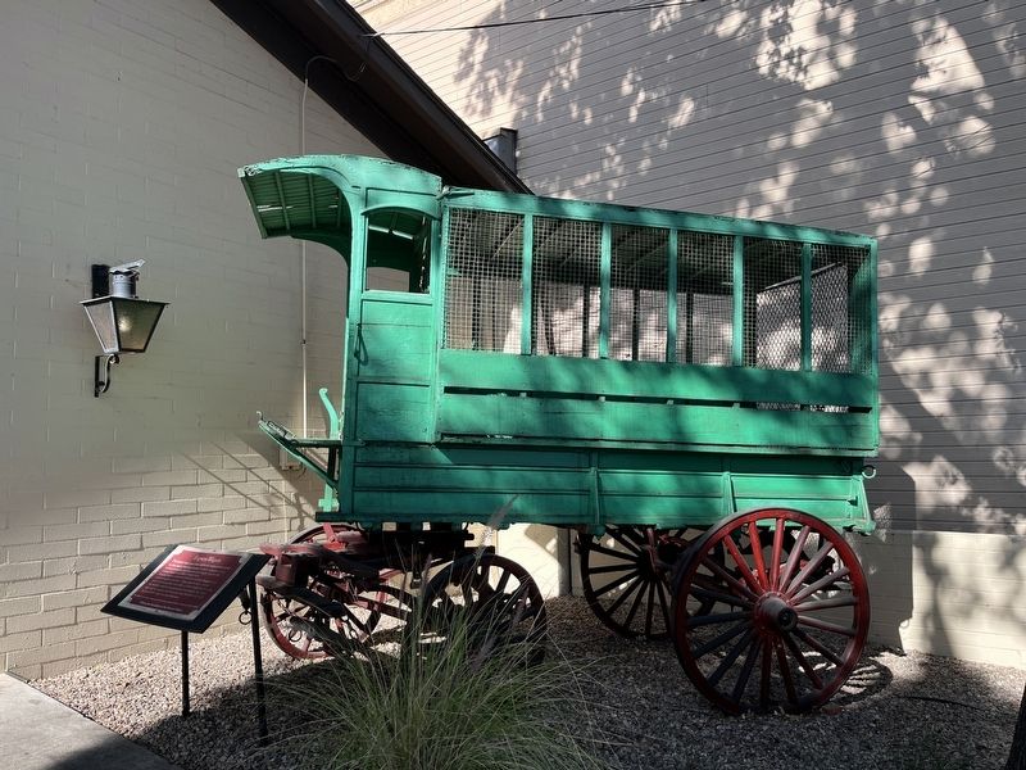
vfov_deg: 53.1
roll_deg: -0.5
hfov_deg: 67.3
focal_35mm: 26
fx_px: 771
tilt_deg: +7.8
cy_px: 385
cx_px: 513
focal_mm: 5.1
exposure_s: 1/878
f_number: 1.6
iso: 50
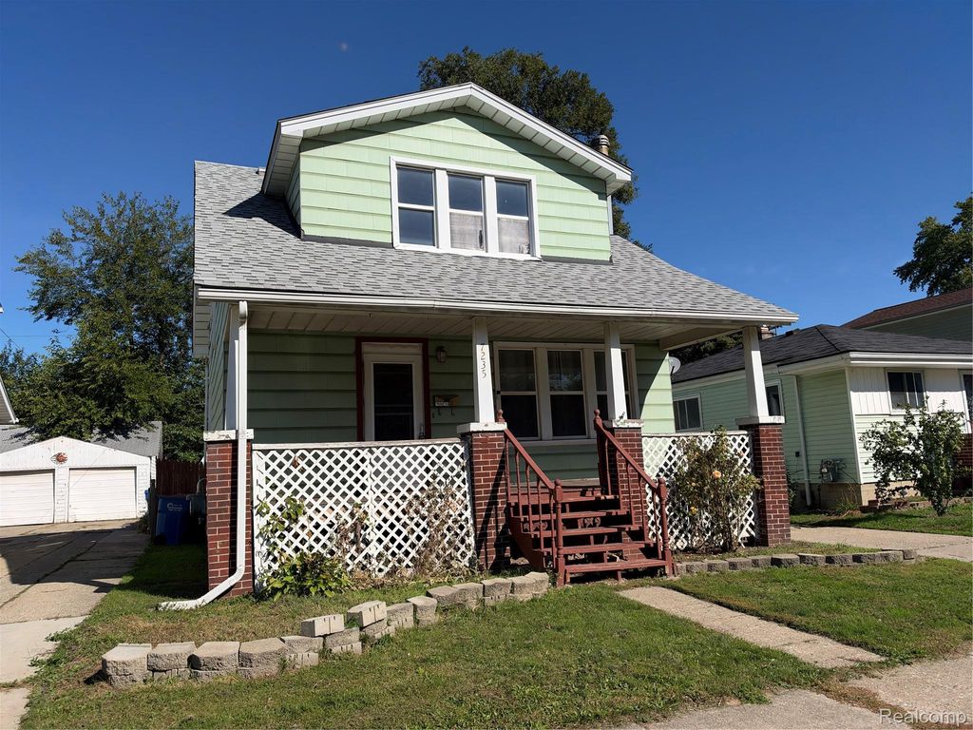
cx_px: 486
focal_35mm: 24
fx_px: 675
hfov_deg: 71.6
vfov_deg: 56.8
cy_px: 365
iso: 64
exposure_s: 1/5208
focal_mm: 6.93
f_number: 1.8
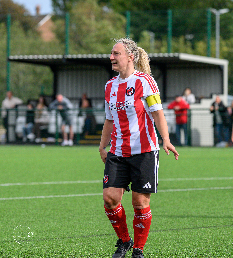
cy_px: 101
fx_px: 2481
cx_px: 104
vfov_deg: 5.9
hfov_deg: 5.4
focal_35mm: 309
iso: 500
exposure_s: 1/1600
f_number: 5
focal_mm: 190
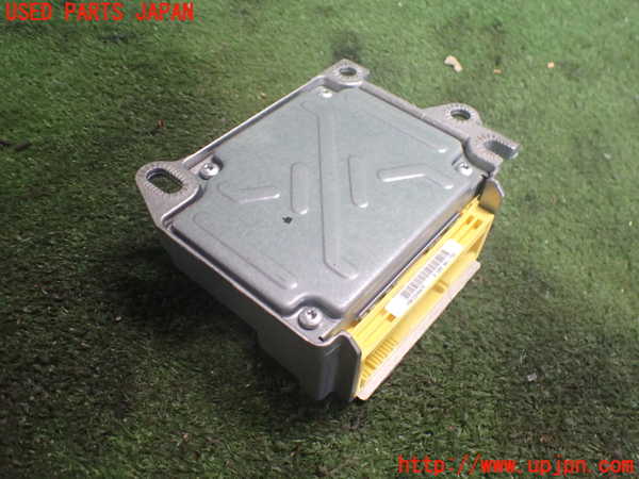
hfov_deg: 60.0
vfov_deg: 46.8
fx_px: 554
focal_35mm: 30
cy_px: 240
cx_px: 320
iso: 800
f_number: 2.3
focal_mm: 5.4
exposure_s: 1/60
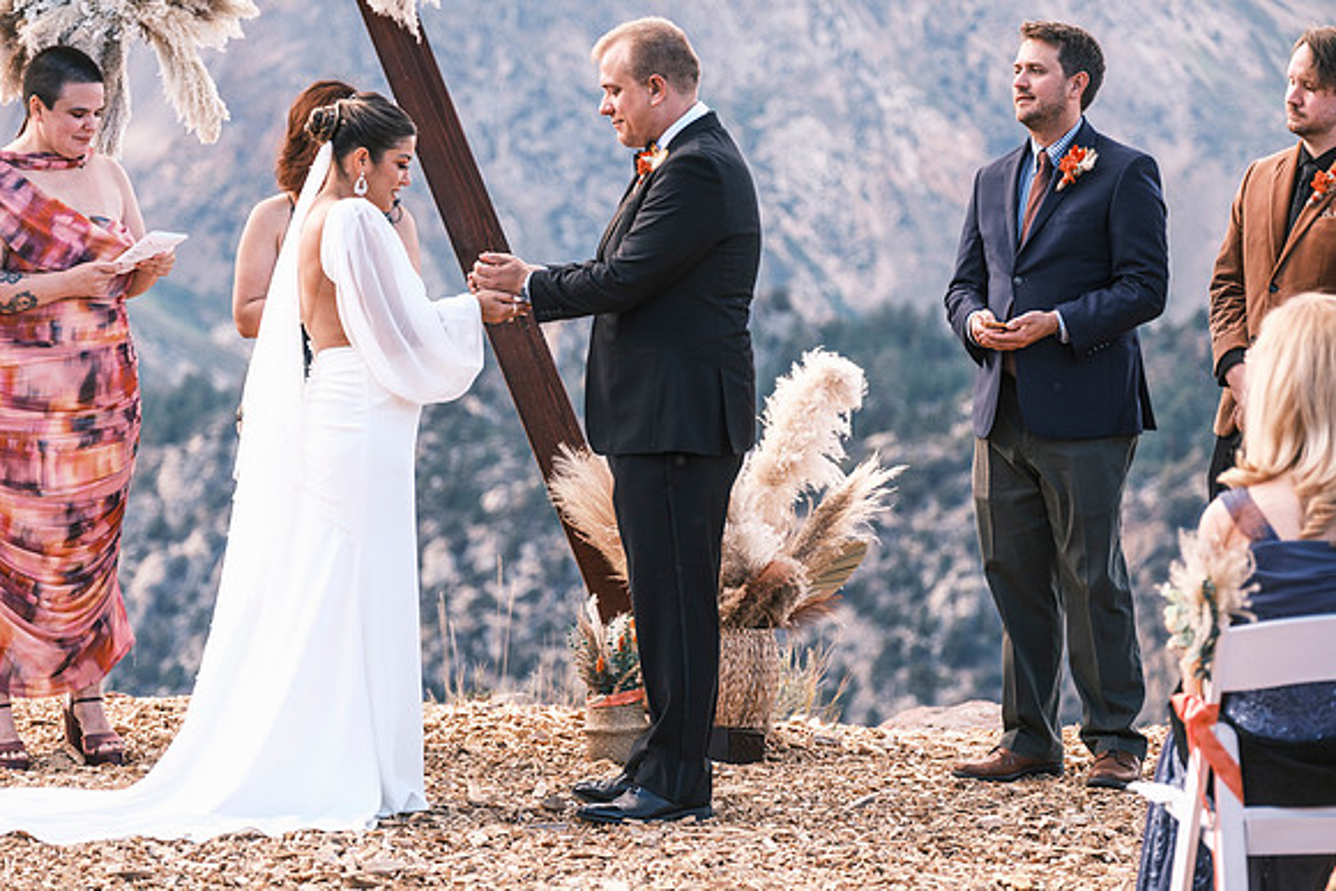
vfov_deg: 10.5
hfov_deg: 15.6
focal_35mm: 131
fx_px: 4862
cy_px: 446
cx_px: 668
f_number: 2.8
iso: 400
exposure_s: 1/450
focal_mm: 87.1
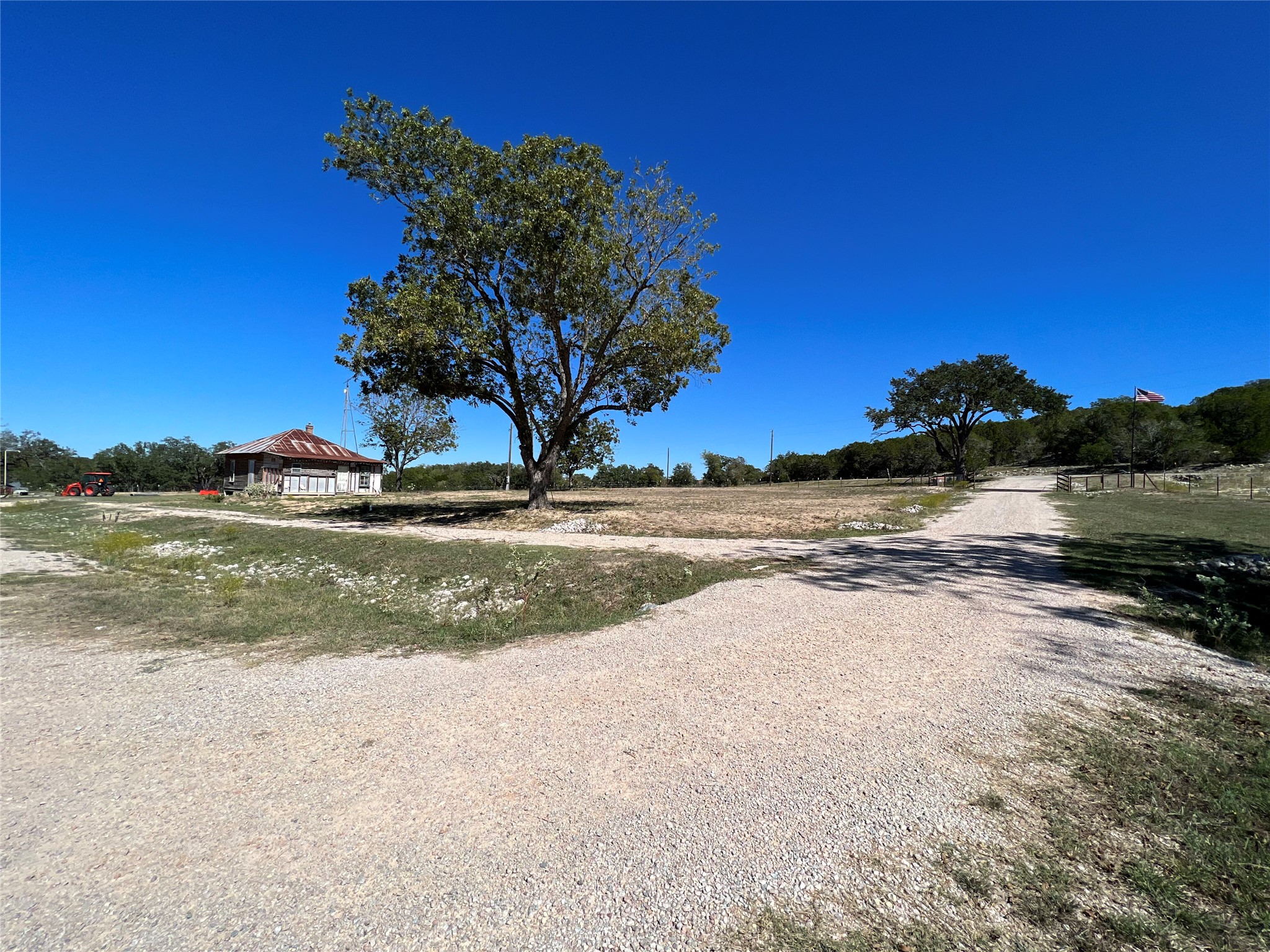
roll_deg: -2.6
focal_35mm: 13
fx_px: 477
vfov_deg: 89.9
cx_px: 635
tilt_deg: +0.9
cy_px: 476
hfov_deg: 106.2
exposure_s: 1/2320
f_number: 1.8
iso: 32
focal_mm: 1.57
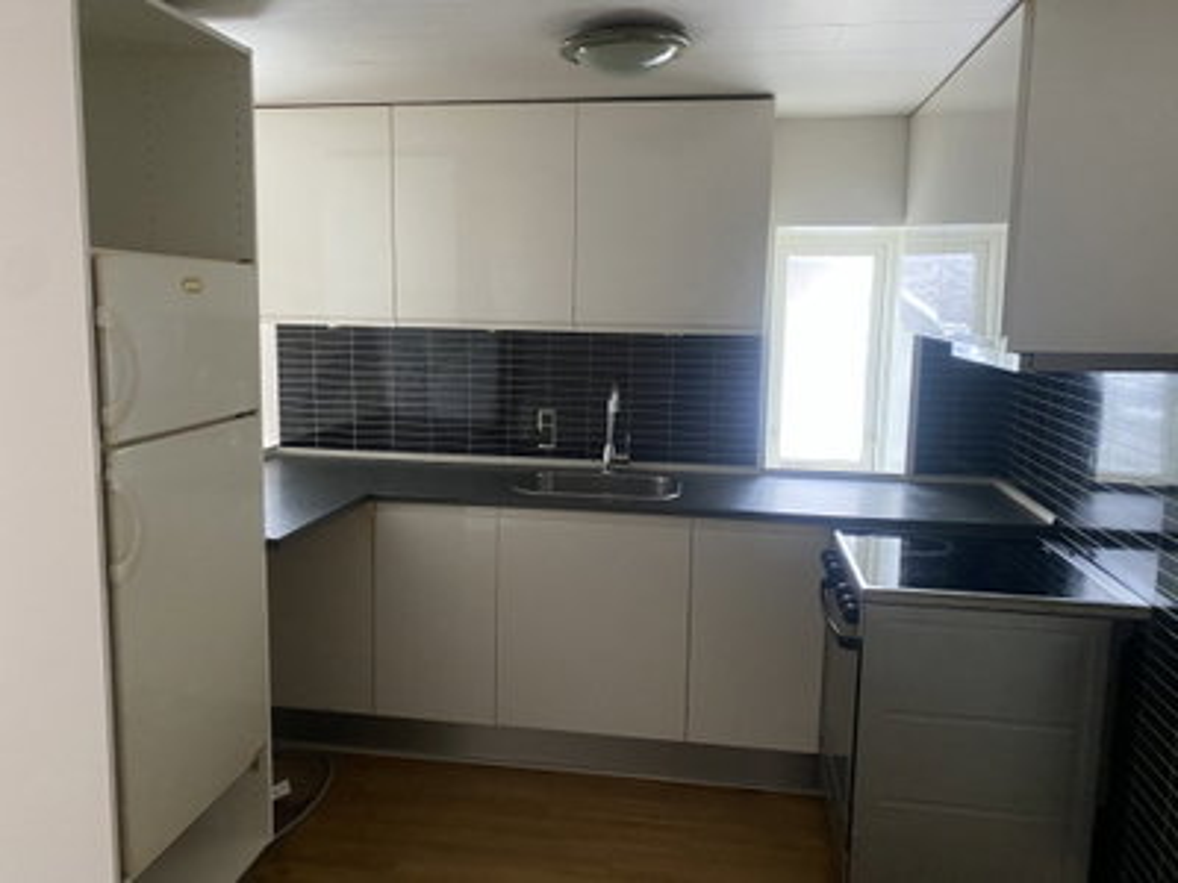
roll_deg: -2.0
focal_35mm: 26
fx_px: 885
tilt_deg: -6.8
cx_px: 589
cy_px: 442
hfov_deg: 67.3
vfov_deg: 53.1
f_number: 1.8
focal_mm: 4.25
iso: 640
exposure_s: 1/37
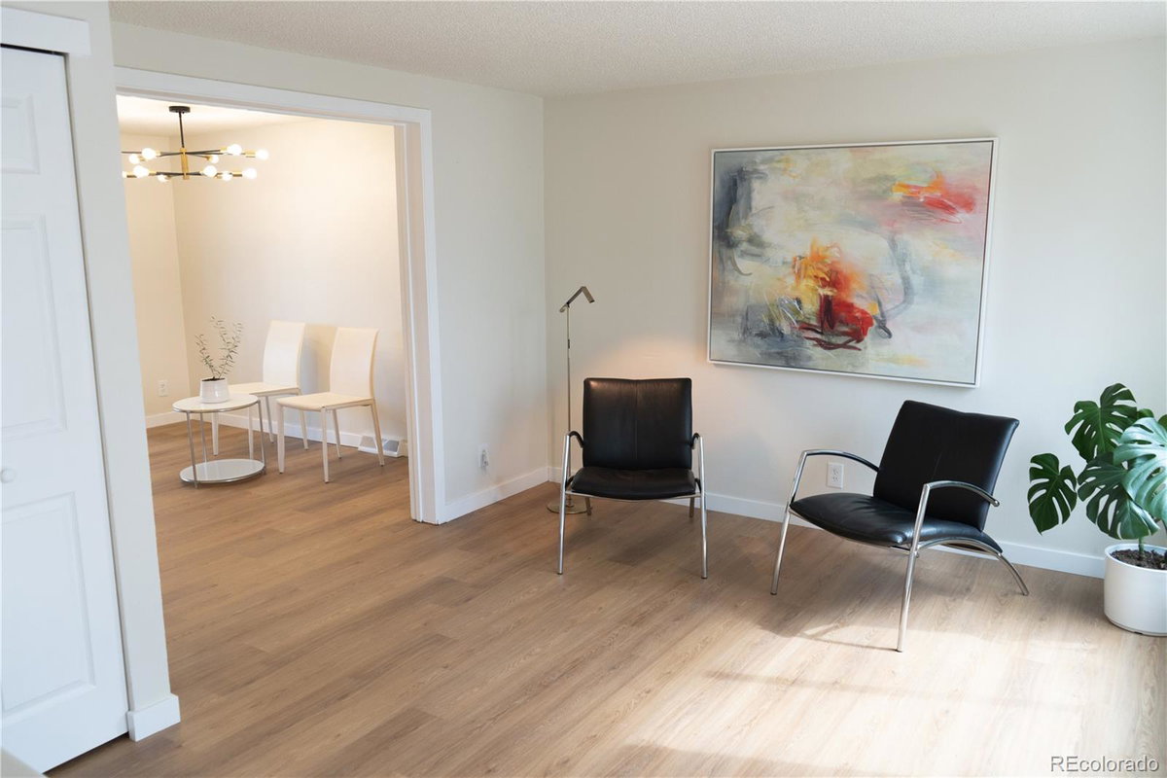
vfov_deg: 46.4
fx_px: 908
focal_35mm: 28
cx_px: 584
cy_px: 389
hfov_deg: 65.5
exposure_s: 1/200
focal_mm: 28
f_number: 4
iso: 1000
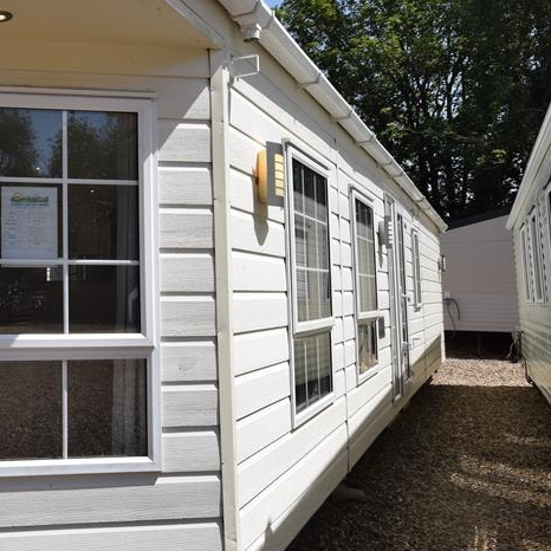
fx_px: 650
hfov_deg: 39.8
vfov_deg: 45.9
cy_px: 245
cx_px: -13
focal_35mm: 36
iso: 200
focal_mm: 11
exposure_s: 1/400
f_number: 10
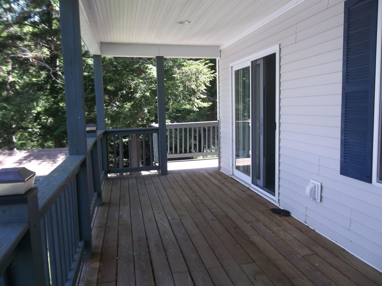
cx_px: 191
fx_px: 298
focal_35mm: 27
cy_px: 143
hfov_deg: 65.3
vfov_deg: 51.4
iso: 80
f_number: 3.5
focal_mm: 4.9
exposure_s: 1/60
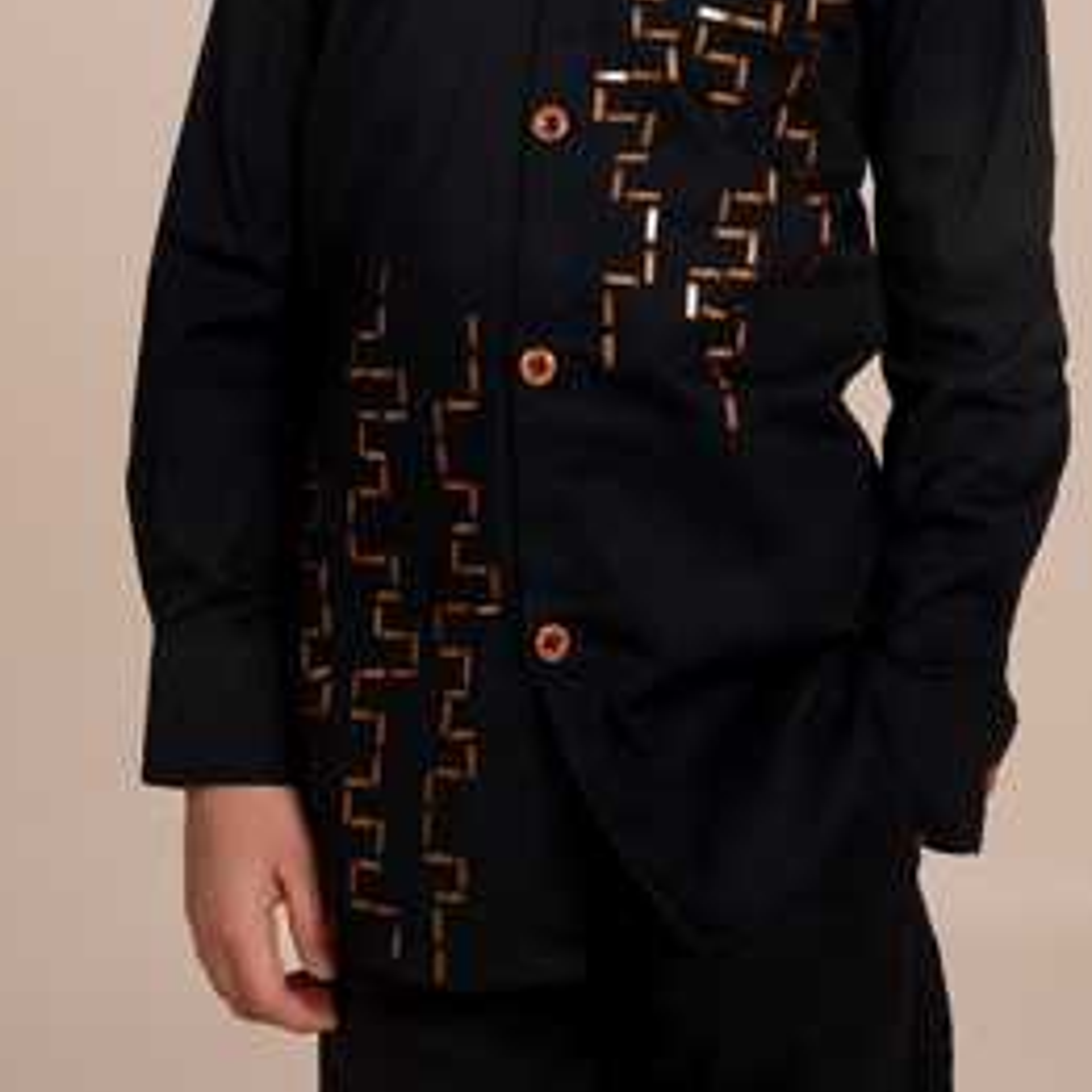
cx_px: 615
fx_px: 2748
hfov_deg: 22.5
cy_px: 82
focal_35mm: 77
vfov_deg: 21.9
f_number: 8
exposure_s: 1/125
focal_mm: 45
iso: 100
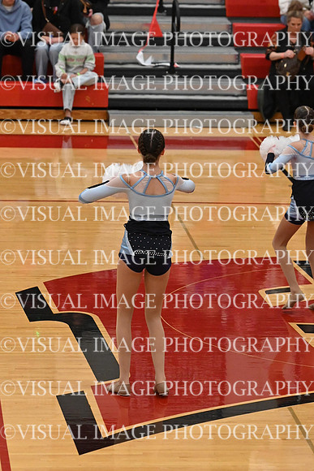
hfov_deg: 7.0
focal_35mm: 195
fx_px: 2550
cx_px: 157
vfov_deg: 10.5
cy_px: 236
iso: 6400
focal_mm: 130
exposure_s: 1/400
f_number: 4
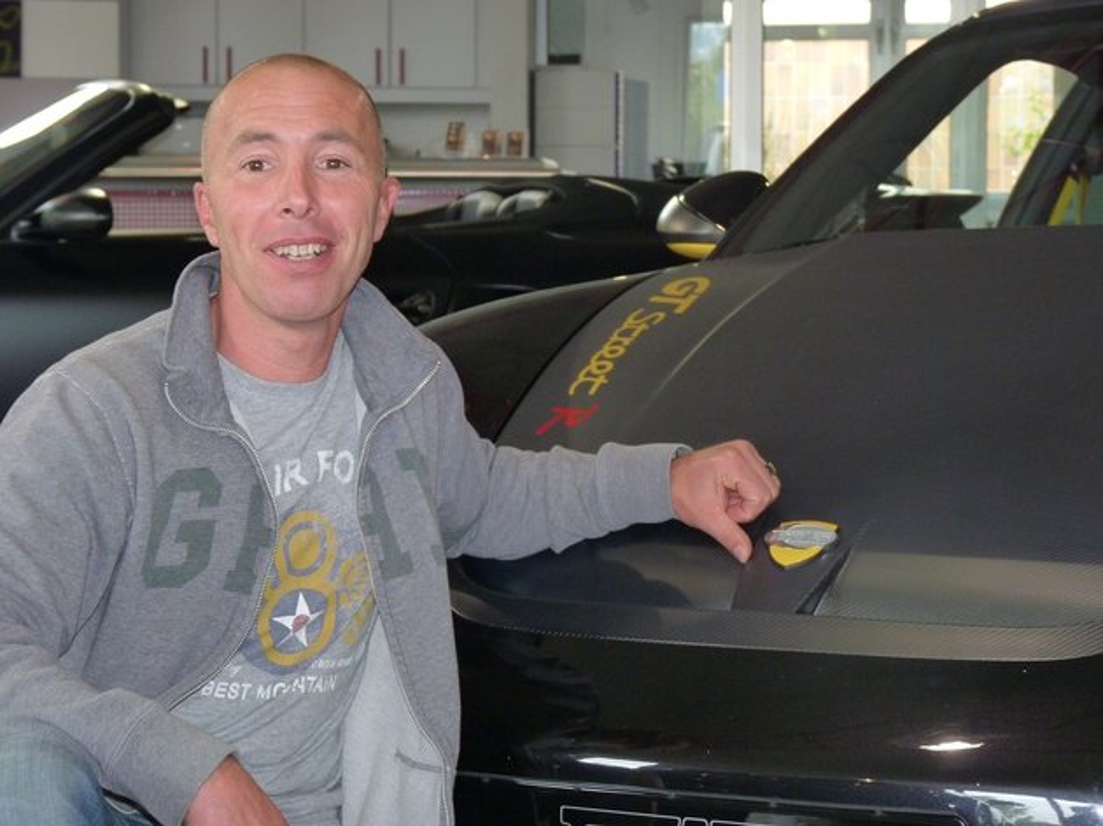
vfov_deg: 14.1
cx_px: 552
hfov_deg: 18.7
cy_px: 413
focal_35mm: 105
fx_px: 3344
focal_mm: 18.7
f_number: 3.6
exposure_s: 1/40
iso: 250
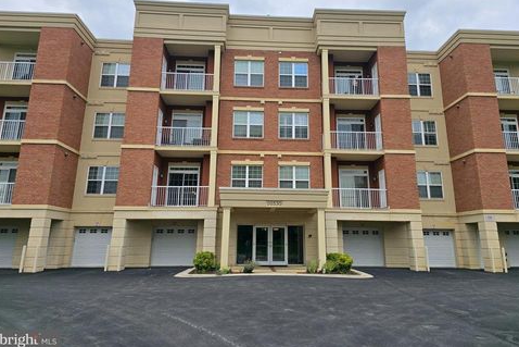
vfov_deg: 51.1
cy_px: 147
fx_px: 361
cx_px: 266
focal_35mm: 25
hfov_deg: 71.5
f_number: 1.7
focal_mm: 6.3
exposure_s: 1/832
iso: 12
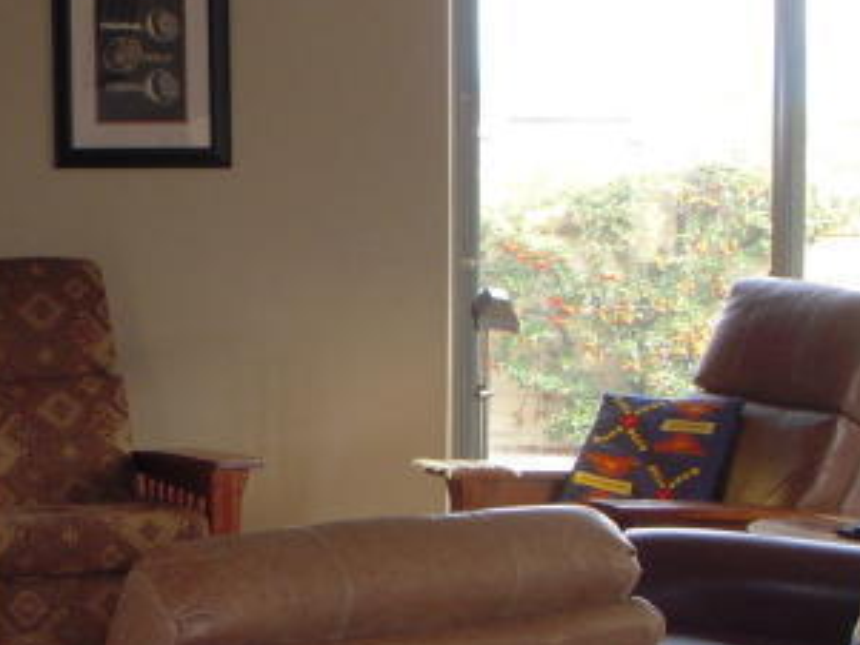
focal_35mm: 101
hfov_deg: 18.9
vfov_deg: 14.7
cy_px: 354
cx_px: 14
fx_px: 2510
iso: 125
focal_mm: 6.3
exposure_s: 1/40
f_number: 3.3
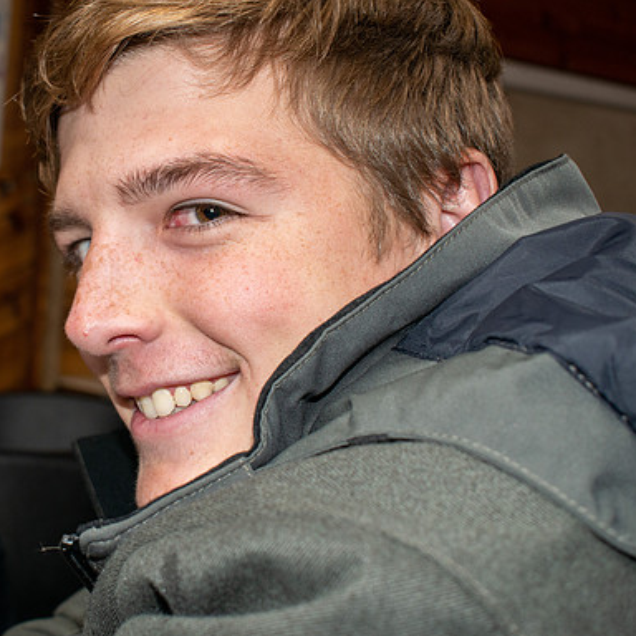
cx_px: 199
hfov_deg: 32.4
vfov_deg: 32.8
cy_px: 319
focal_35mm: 52
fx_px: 1081
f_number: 5.6
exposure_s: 1/30
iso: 200
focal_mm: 27
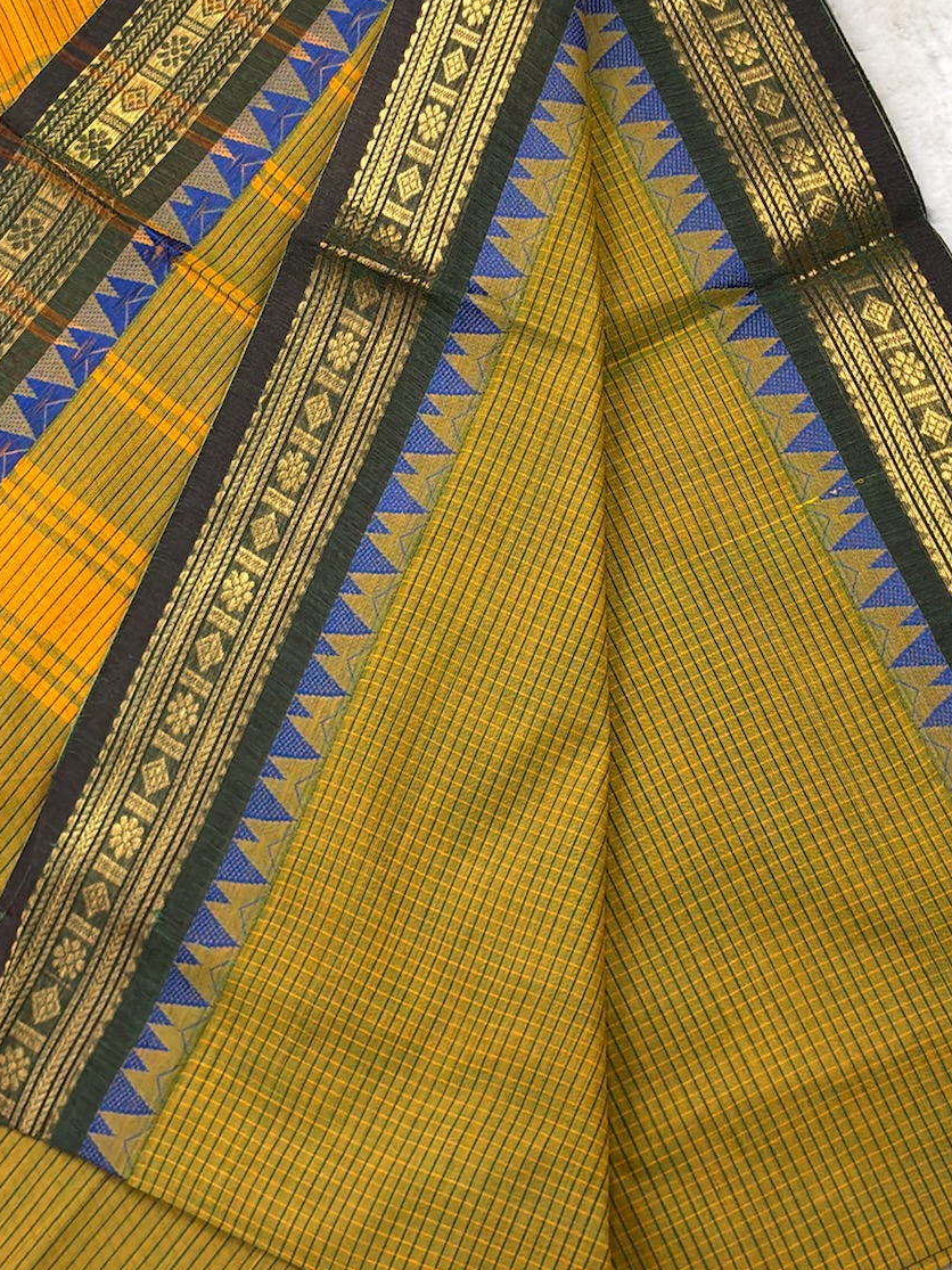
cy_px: 371
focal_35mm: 90
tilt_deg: -74.7
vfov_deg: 21.6
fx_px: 3301
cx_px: 506
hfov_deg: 16.4
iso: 64
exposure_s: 1/100
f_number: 1.6
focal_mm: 5.96
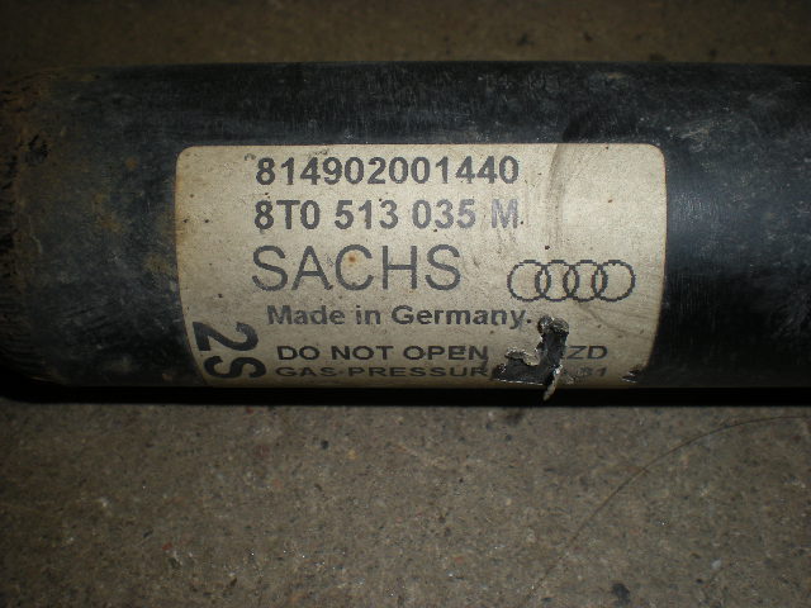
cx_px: 406
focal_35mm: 38
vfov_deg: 37.7
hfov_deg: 49.0
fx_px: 890
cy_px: 304
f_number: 4.6
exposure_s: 1/60
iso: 64
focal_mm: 6.3
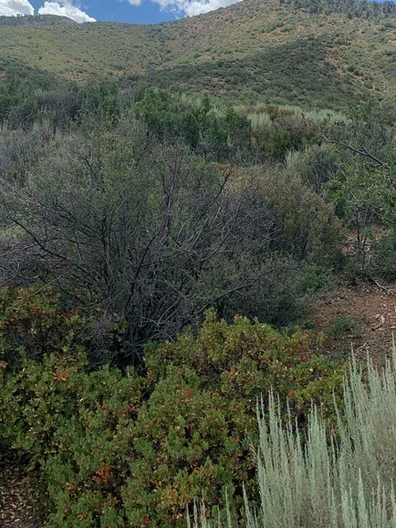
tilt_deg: +10.5
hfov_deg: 31.5
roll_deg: -2.4
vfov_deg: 40.0
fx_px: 702
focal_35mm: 46
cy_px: 124
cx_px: 203
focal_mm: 4.25
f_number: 1.8
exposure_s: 1/2755
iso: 25
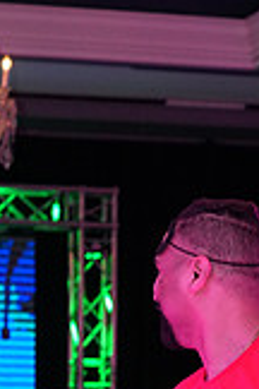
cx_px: 56
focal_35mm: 250
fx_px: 2698
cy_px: 689
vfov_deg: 8.0
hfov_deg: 5.5
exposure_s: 1/250
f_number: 5.6
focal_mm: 70
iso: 2500
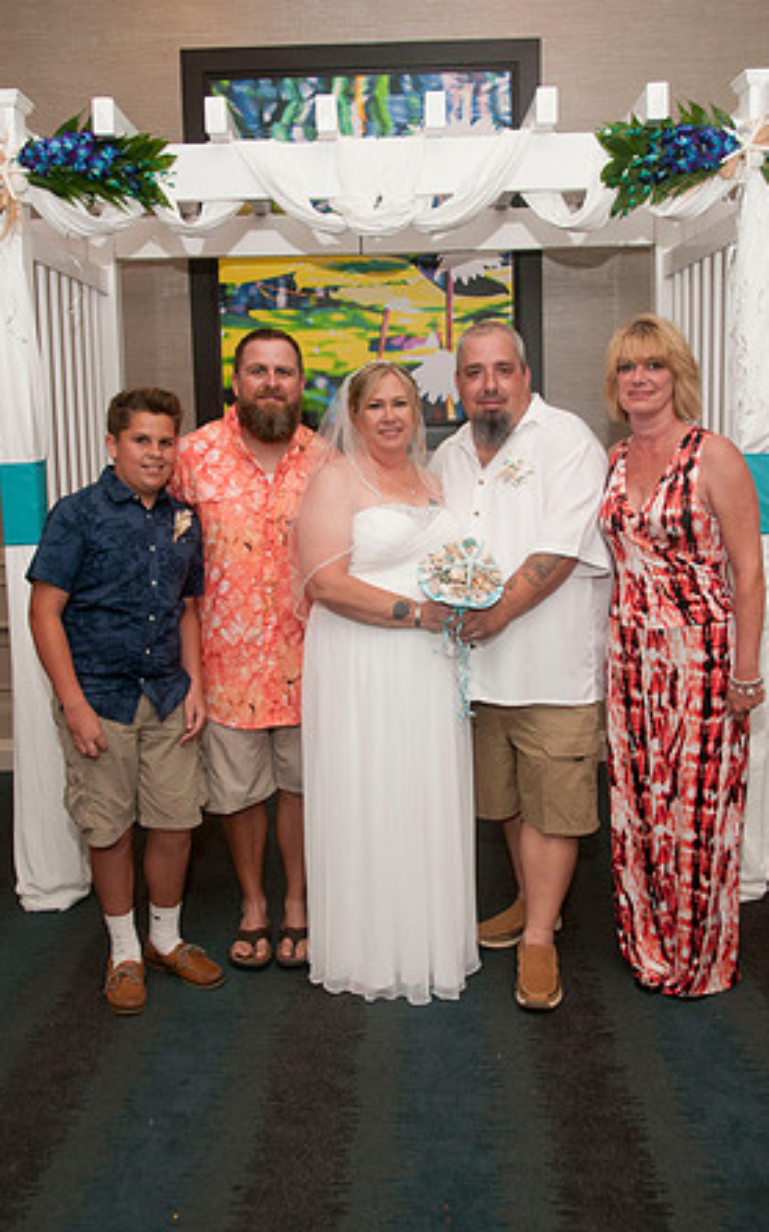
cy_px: 612
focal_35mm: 34
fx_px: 1140
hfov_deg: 37.3
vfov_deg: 56.7
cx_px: 397
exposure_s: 1/60
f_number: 5.6
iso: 400
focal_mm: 22
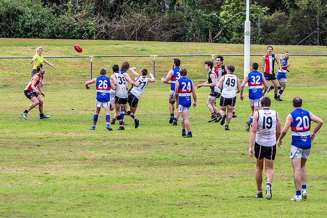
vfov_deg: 3.4
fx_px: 3681
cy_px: 102
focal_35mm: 405
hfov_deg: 5.1
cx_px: 153
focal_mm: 250
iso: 1250
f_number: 7.1
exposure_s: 1/3200
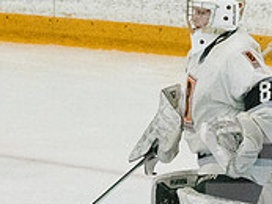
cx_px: 253
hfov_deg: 2.1
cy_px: 163
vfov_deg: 1.5
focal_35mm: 966
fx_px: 7596
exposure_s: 1/1600
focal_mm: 200
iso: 8000
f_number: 5
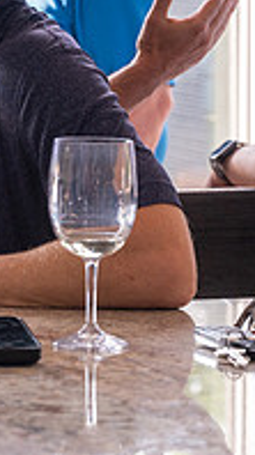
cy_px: 14
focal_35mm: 187
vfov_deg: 11.4
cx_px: -64
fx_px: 2254
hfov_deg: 6.4
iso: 640
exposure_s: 1/250
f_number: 4.5
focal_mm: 61
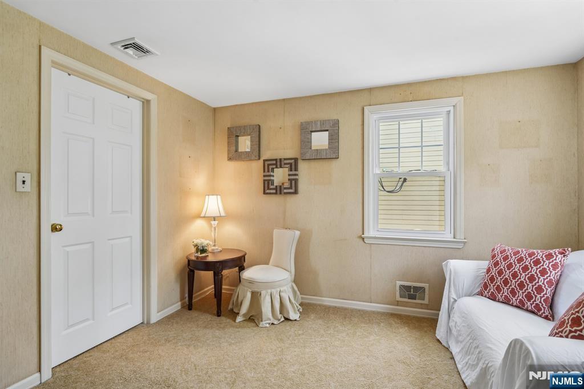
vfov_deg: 73.7
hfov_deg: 96.8
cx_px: 292
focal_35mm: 16
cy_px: 194
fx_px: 259
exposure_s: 1/20
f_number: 8
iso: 400
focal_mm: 16
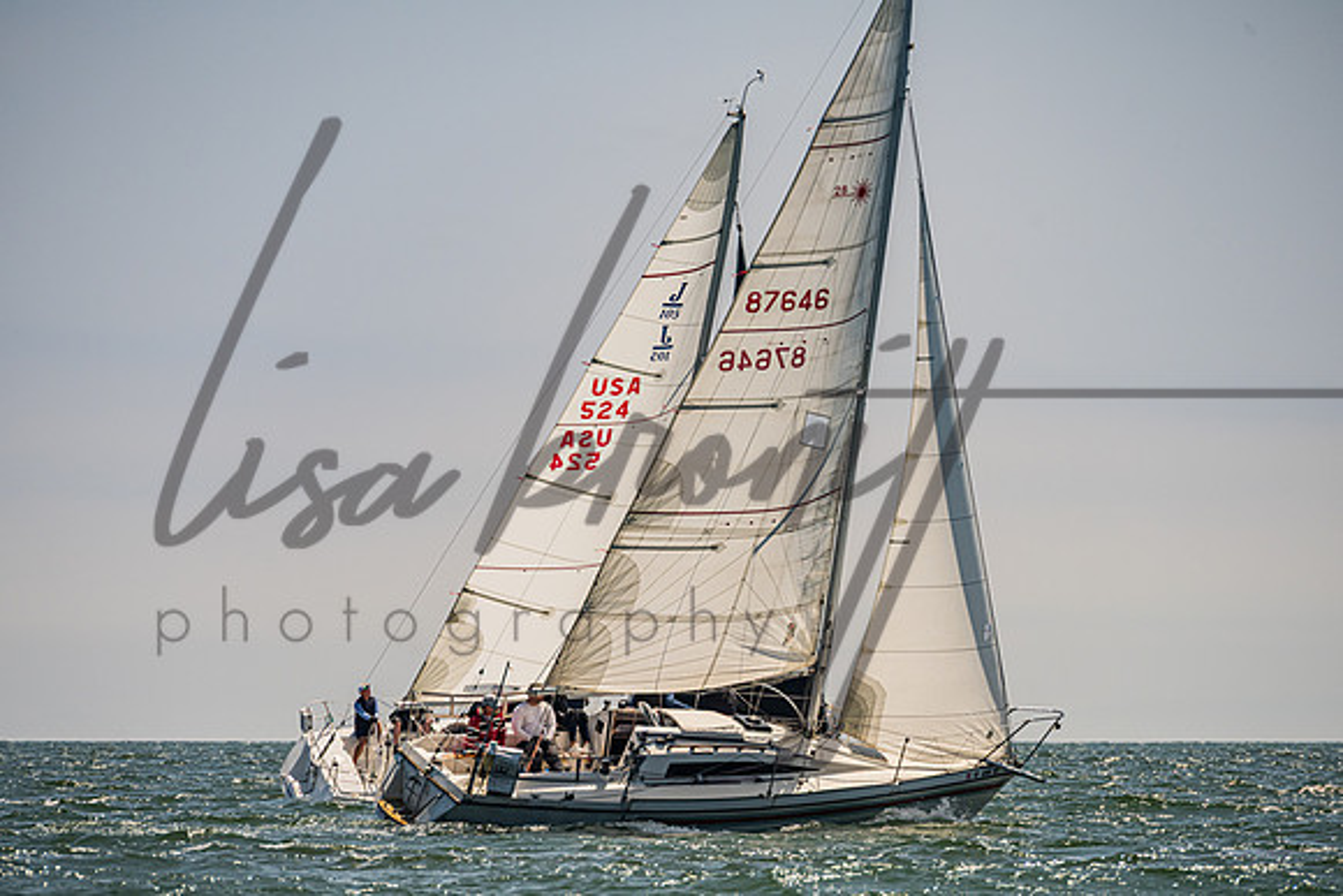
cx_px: 671
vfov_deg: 4.3
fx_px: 12000
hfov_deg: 6.4
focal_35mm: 322
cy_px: 529
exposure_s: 1/2500
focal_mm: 270
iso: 400
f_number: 8
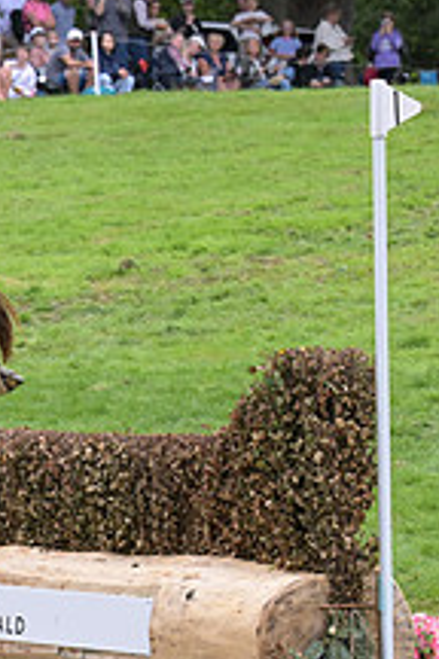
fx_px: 5652
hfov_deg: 4.4
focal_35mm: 309
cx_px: -402
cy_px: 468
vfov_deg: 6.7
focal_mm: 115
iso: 1600
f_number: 5.6
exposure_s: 1/1250
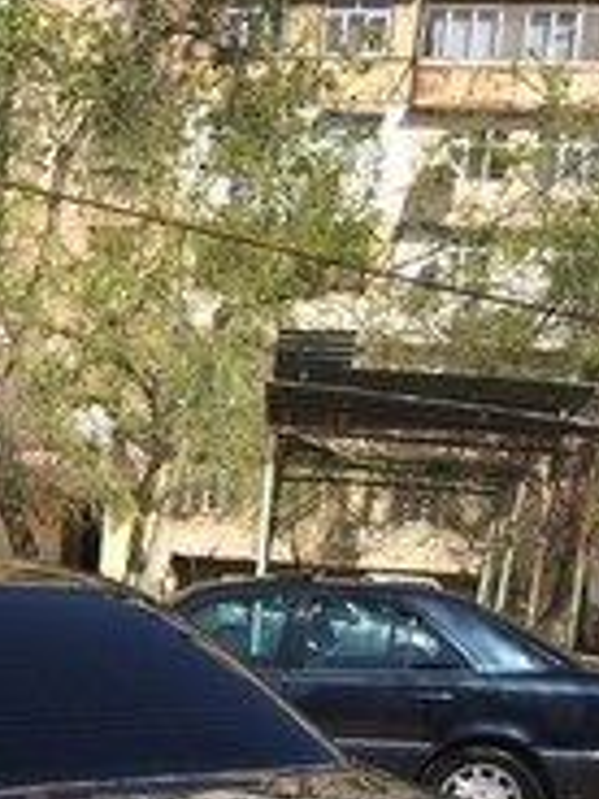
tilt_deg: -16.2
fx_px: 1800
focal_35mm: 78
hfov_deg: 17.7
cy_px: 842
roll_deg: -4.0
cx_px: -169
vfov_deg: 23.7
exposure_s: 1/2053
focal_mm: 4.15
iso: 32
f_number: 2.2
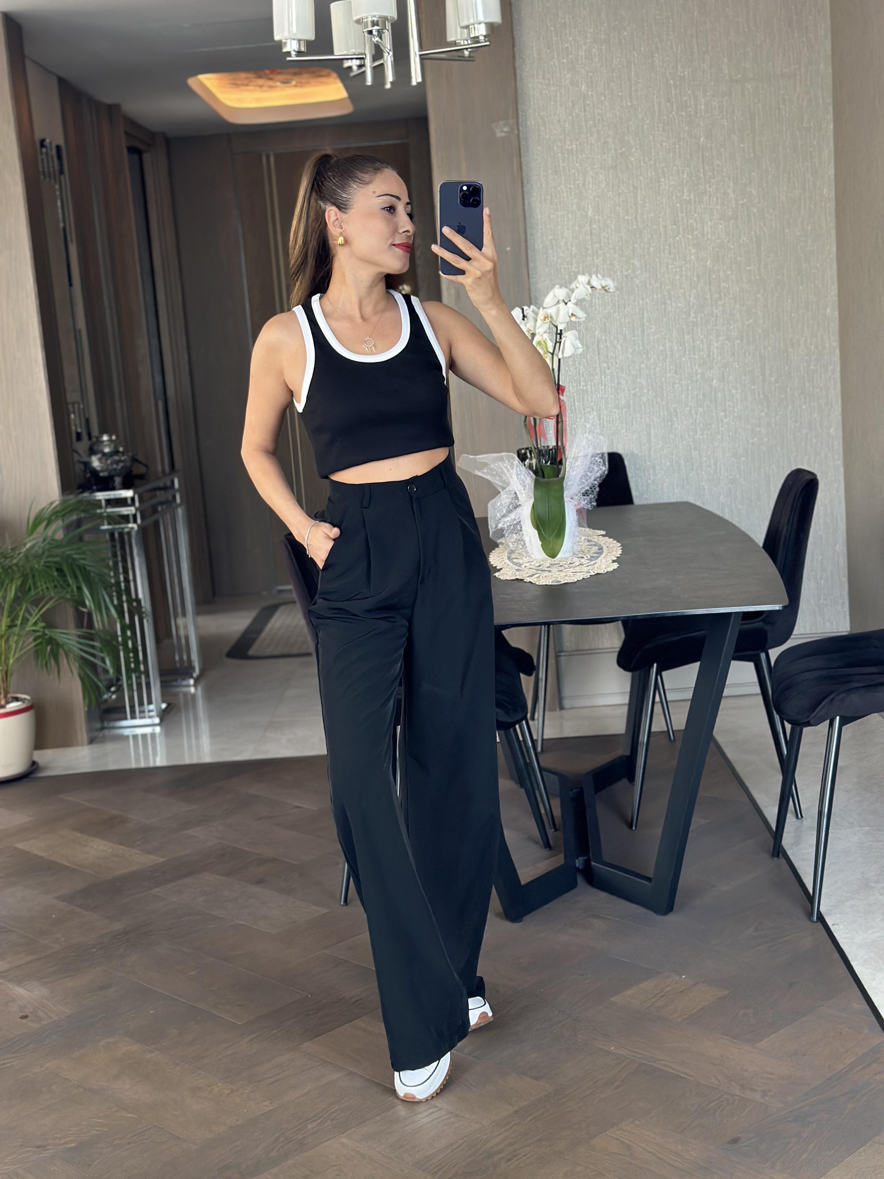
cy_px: 590
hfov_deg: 30.3
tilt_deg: -17.3
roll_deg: +4.1
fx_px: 1634
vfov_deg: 39.7
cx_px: 442
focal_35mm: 48
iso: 200
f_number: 1.78
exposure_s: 1/60
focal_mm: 6.86
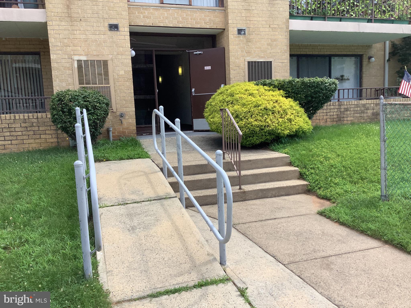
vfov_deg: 45.4
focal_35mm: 31
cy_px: 154
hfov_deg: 58.4
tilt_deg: -7.5
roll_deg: +2.5
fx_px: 368
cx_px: 206
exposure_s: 1/637
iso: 25
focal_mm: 3.3
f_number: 2.4
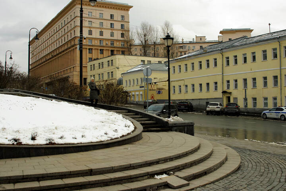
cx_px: 143
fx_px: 310
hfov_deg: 49.6
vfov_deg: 34.2
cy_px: 96
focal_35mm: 39
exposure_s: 1/500
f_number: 5.6
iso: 100
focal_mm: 26
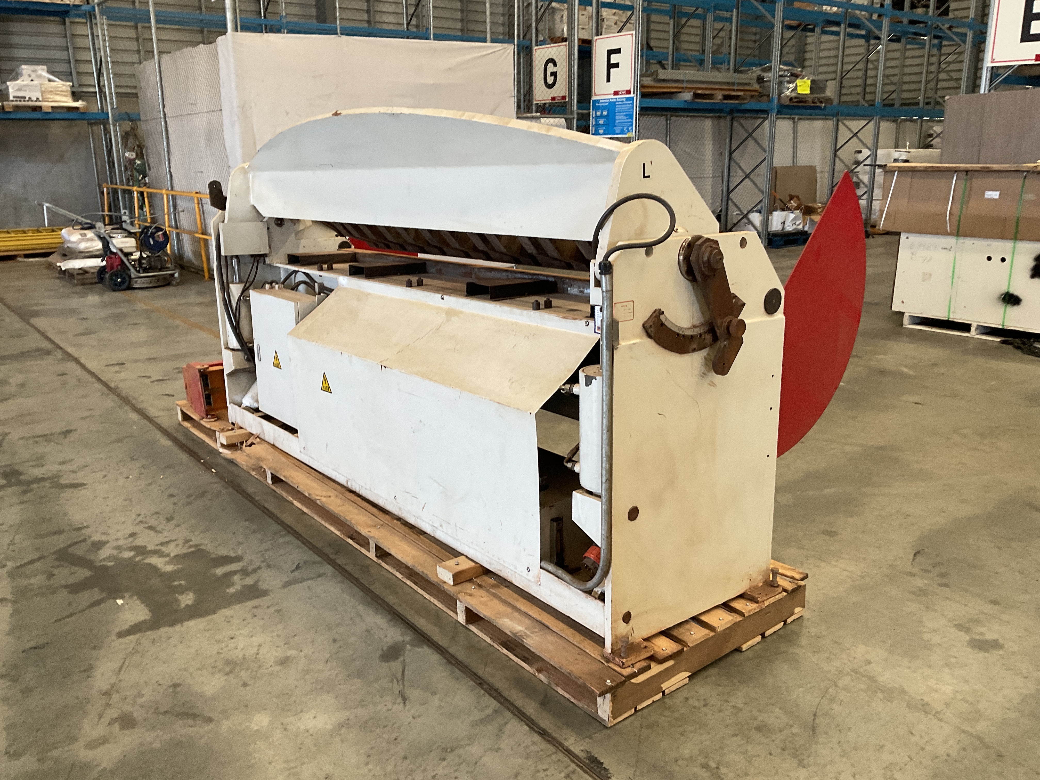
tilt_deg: -10.8
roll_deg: +0.3
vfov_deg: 48.2
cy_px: 390
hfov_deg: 61.7
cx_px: 520
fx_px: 871
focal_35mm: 29
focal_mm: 3
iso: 64
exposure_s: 1/89
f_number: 1.8
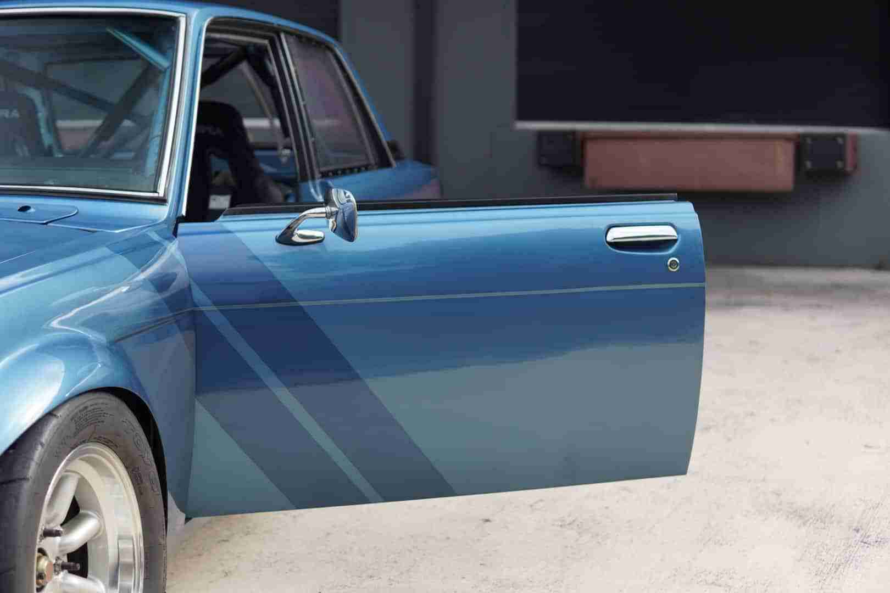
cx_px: 445
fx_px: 1112
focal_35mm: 45
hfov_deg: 43.6
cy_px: 296
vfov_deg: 29.9
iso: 100
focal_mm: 30
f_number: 2
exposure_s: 1/500
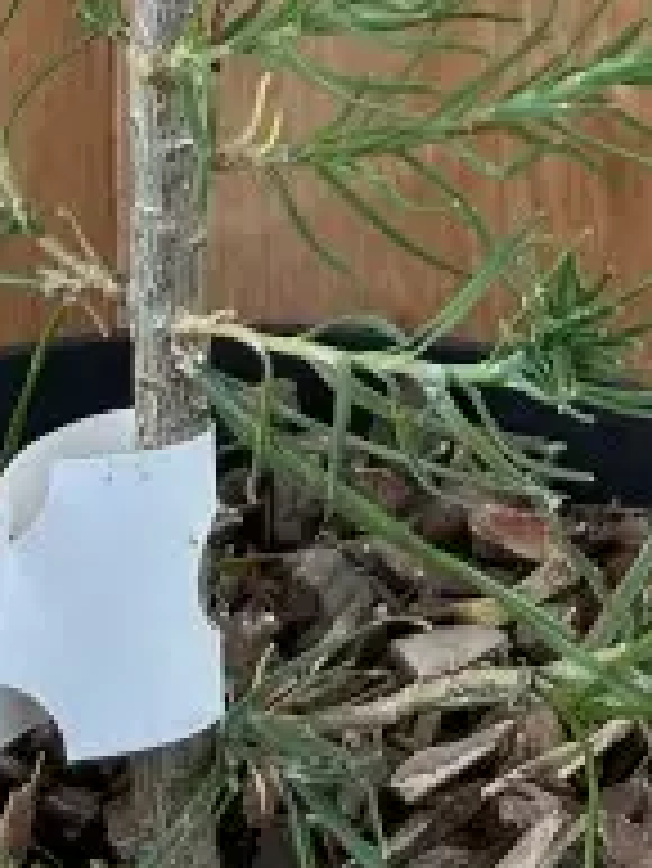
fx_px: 3462
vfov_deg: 12.3
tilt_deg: -7.4
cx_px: 369
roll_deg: -0.2
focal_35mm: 138
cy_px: -989
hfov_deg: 10.8
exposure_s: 1/140
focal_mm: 4.2
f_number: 1.6
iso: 32
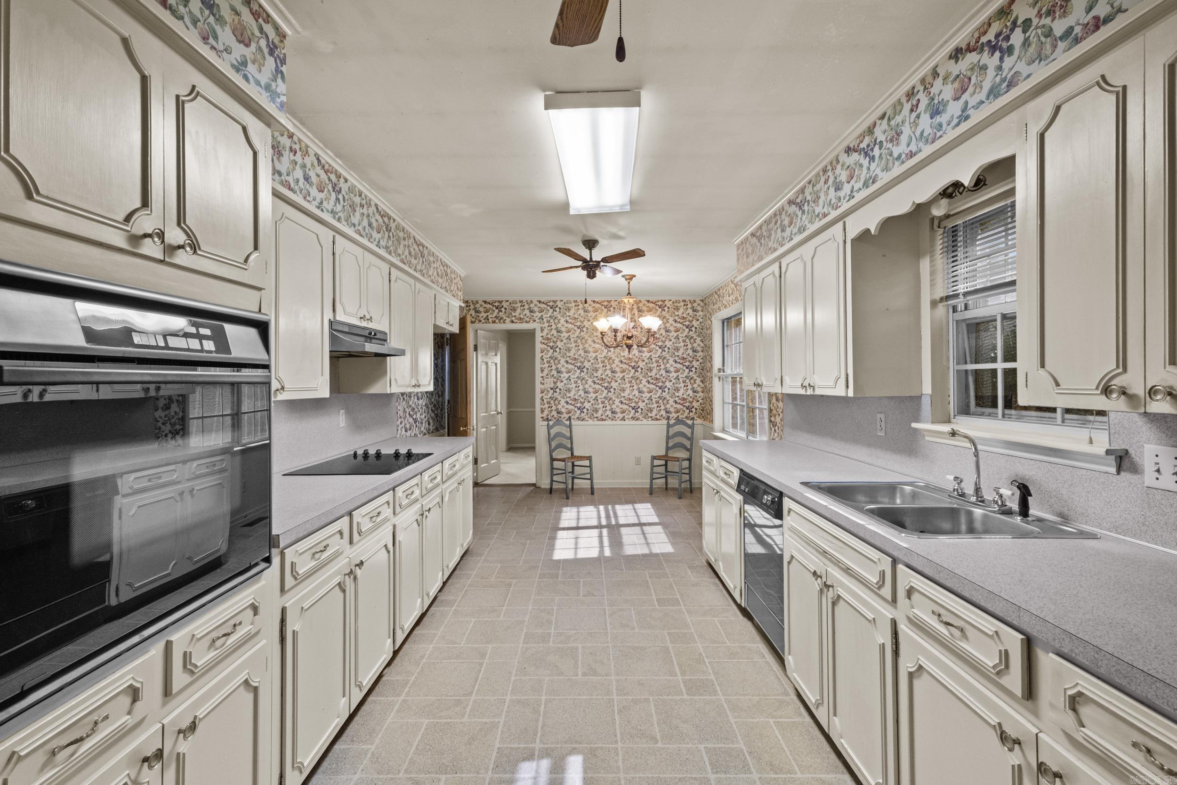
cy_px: 392
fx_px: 523
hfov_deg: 96.7
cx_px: 588
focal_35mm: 16
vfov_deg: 73.8
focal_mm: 10.5
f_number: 8
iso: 800
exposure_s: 1/4
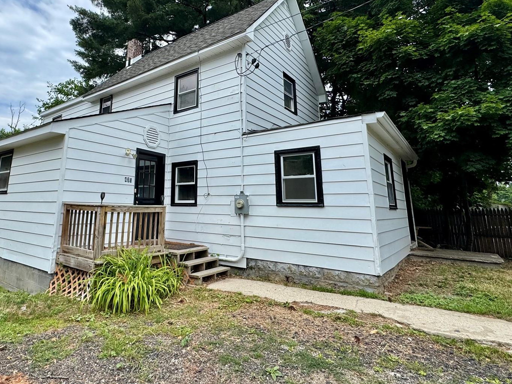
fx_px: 311
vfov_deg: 62.5
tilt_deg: +12.4
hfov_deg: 77.6
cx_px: 192
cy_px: 143
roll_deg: -0.4
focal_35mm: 21
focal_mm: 2.22
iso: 50
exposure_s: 1/2028
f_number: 2.2
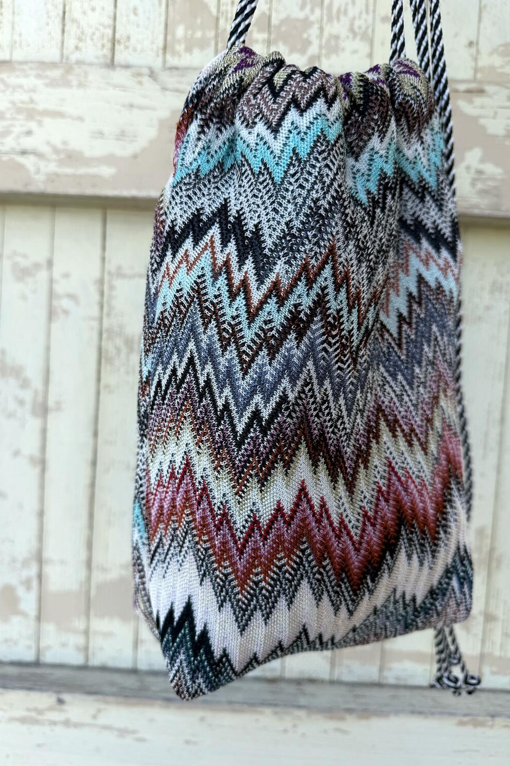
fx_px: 531
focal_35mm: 25
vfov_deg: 71.5
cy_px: 383
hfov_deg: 51.2
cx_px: 236
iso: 80
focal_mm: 6.76
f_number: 1.78
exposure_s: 1/822
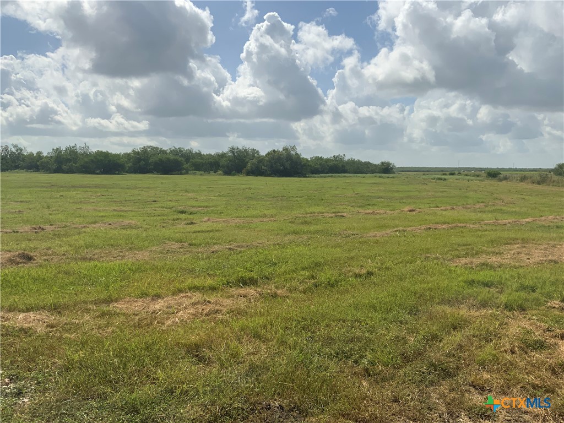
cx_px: 282
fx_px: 472
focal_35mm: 29
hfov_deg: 61.7
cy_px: 212
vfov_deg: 48.2
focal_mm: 3
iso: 20
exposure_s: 1/4785
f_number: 1.8
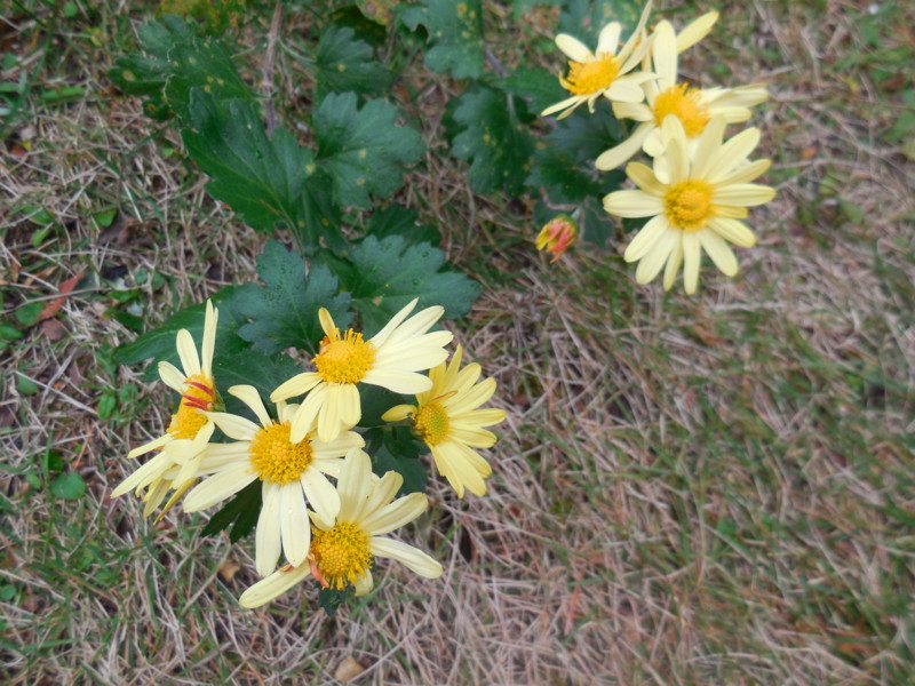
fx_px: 661
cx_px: 458
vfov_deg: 54.9
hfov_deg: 69.4
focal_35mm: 25
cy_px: 343
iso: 125
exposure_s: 1/50
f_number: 3.1
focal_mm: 4.5
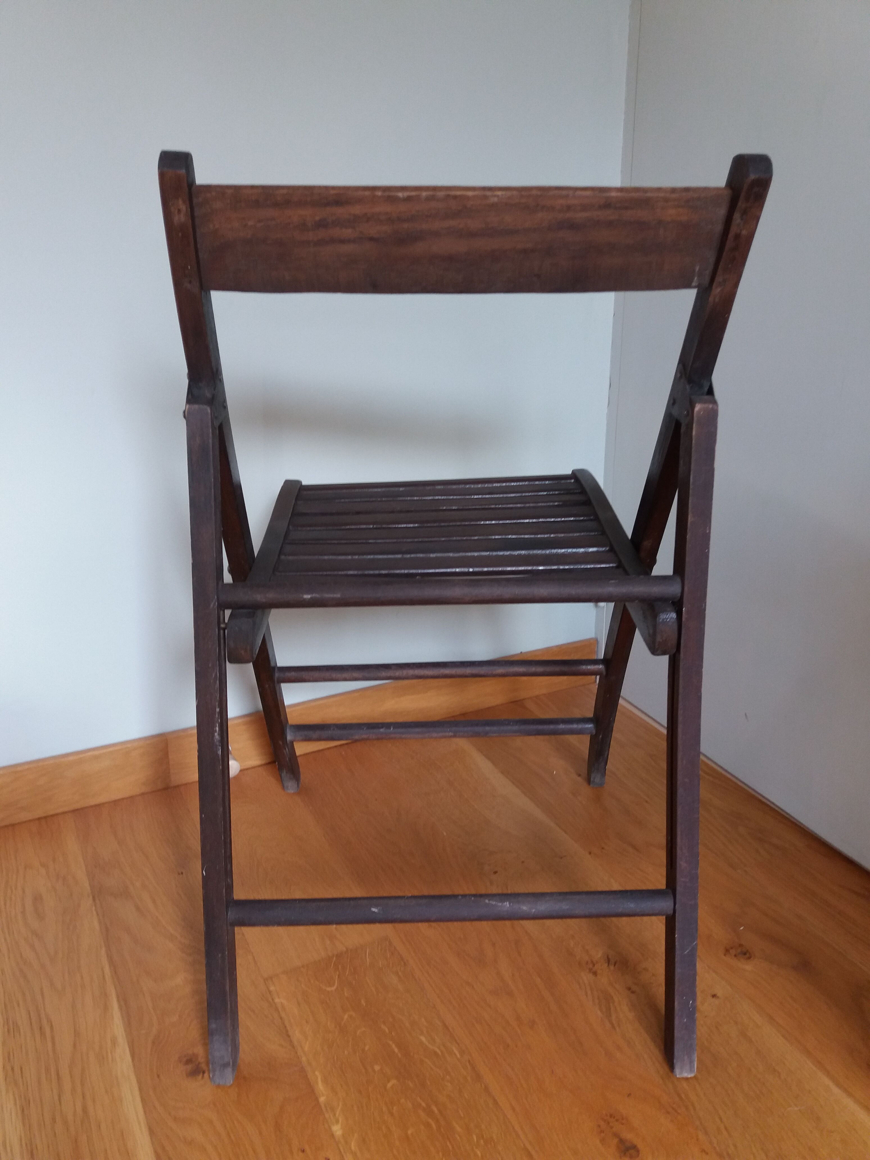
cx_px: 435
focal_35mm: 28
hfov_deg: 49.7
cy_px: 580
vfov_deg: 63.4
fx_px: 938
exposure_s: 1/33
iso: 80
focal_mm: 3.7
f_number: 1.9
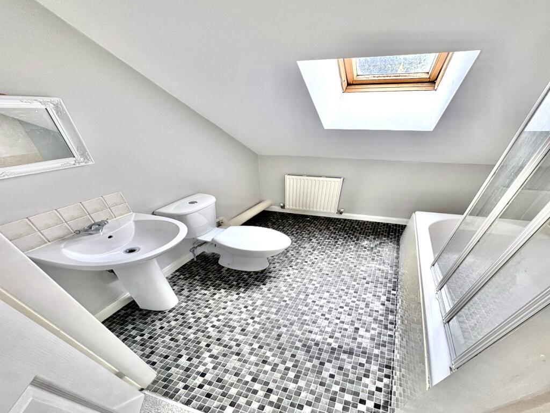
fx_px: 222
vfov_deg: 85.7
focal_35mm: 14
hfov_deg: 102.1
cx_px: 275
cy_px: 206
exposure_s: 1/99
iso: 160
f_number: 2.2
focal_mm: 2.22
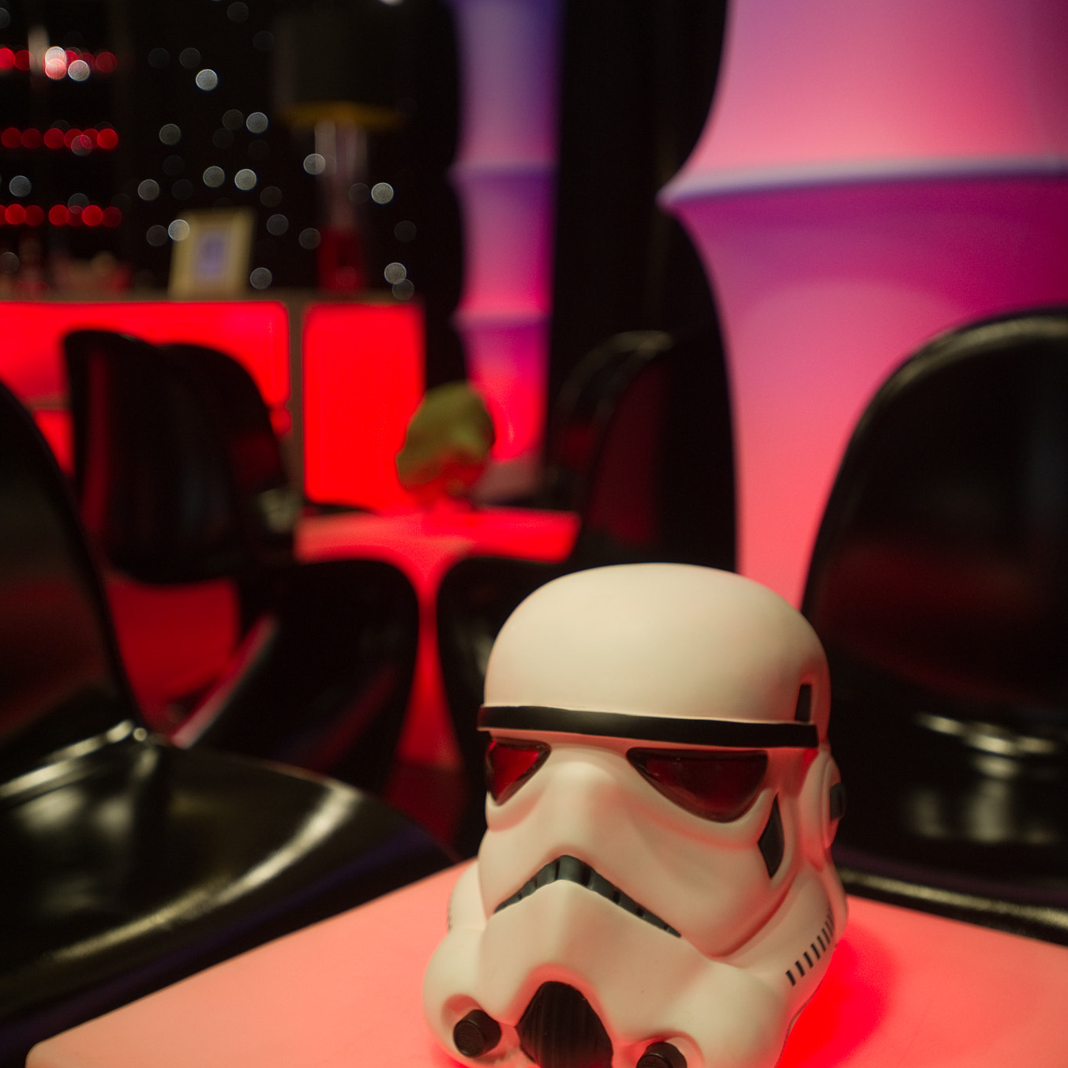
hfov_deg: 37.6
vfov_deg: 37.6
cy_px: 529
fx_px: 1571
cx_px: 536
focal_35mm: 45
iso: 1400
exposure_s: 1/100
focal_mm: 35
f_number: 2.8
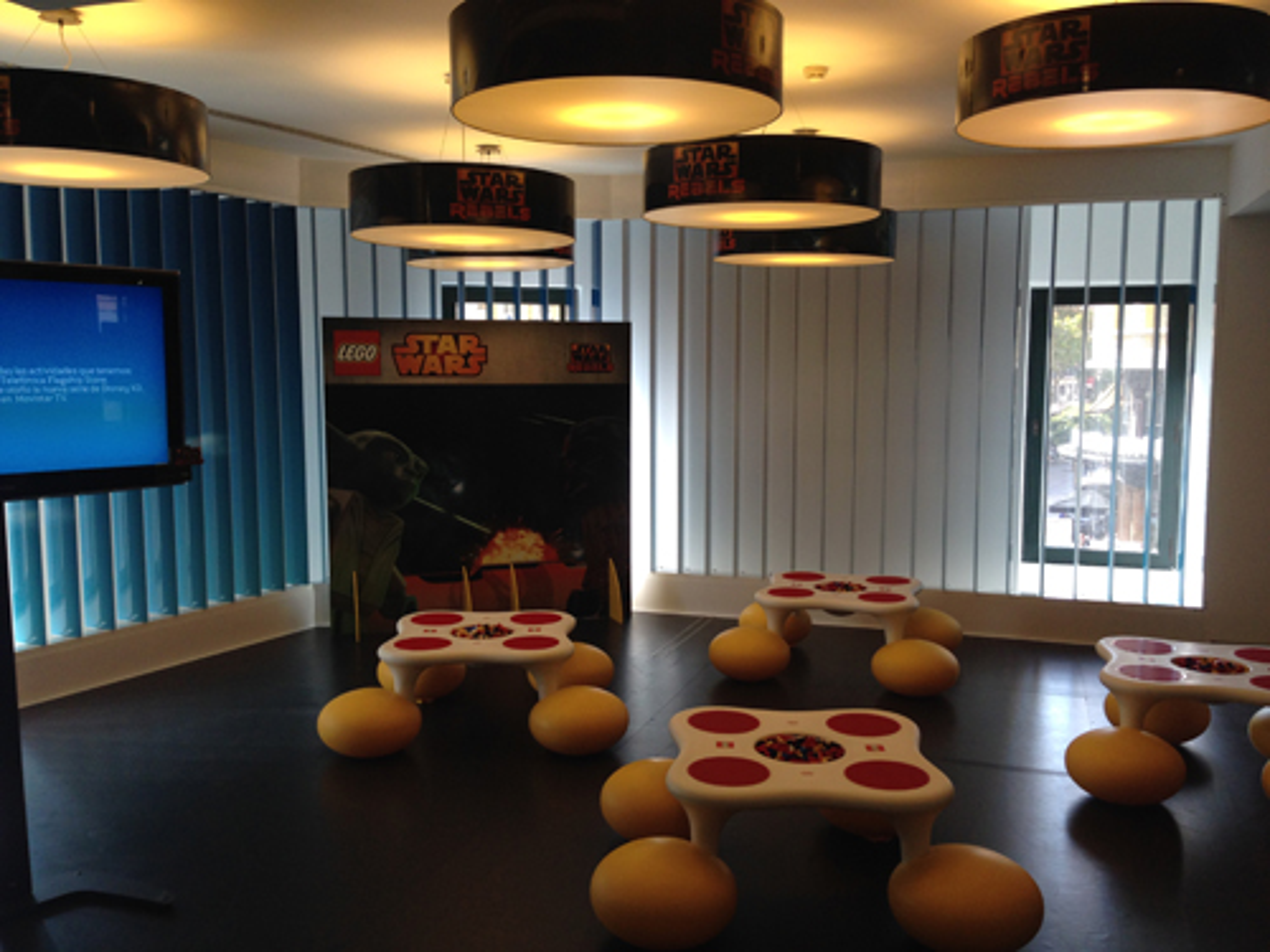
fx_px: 1211
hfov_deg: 55.4
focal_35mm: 33
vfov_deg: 42.9
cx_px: 635
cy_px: 476
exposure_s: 1/120
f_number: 2.4
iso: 80
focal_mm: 4.12
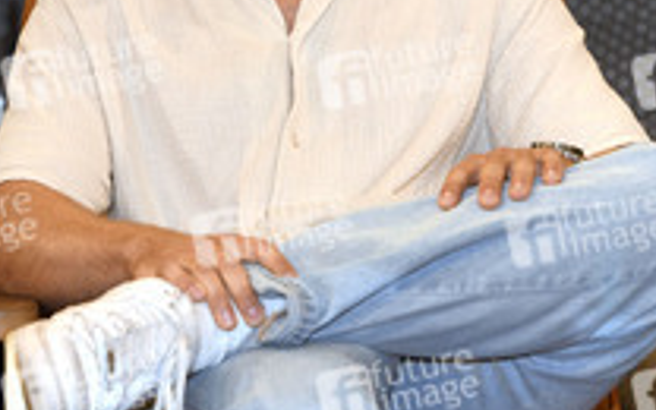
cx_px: 314
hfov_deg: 5.9
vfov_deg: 3.7
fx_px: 6329
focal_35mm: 354
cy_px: -6
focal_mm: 160
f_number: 5
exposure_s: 1/320
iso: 1250
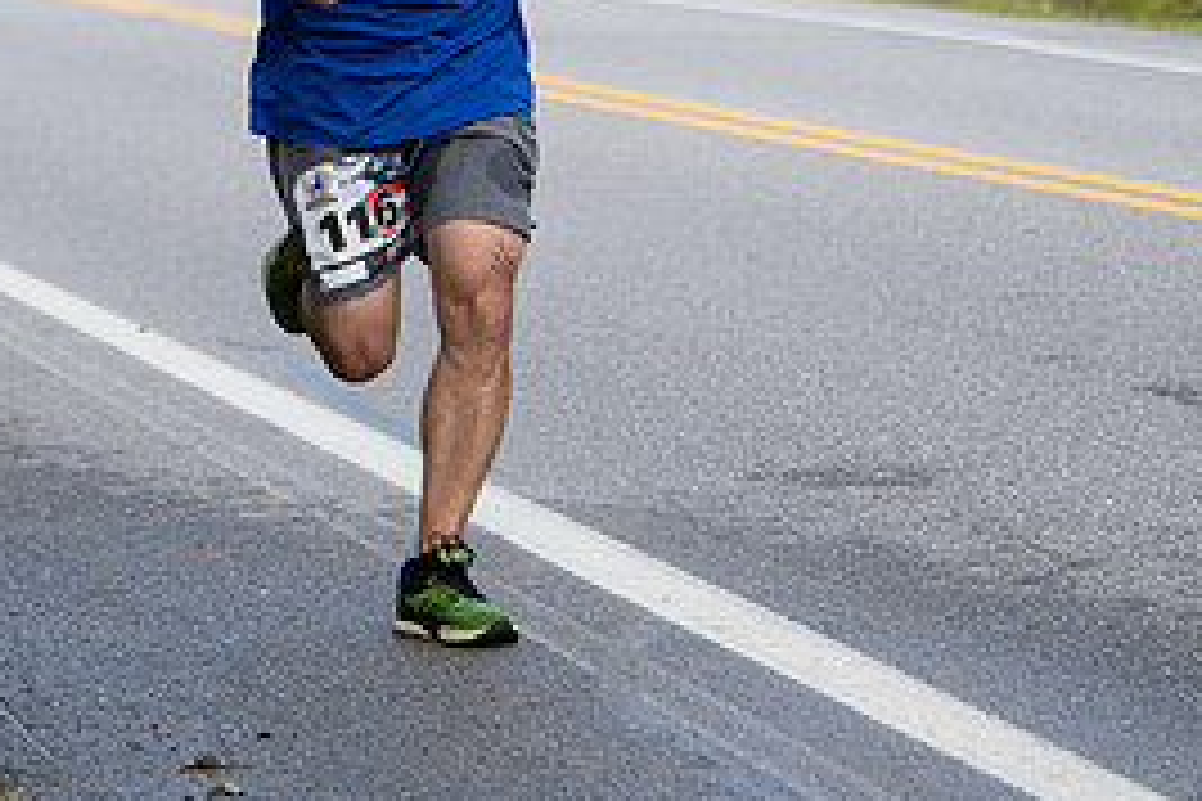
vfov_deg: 6.9
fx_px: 6677
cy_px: 65
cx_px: 81
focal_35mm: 200
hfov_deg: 10.2
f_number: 3.5
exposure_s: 1/400
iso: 250
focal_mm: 92
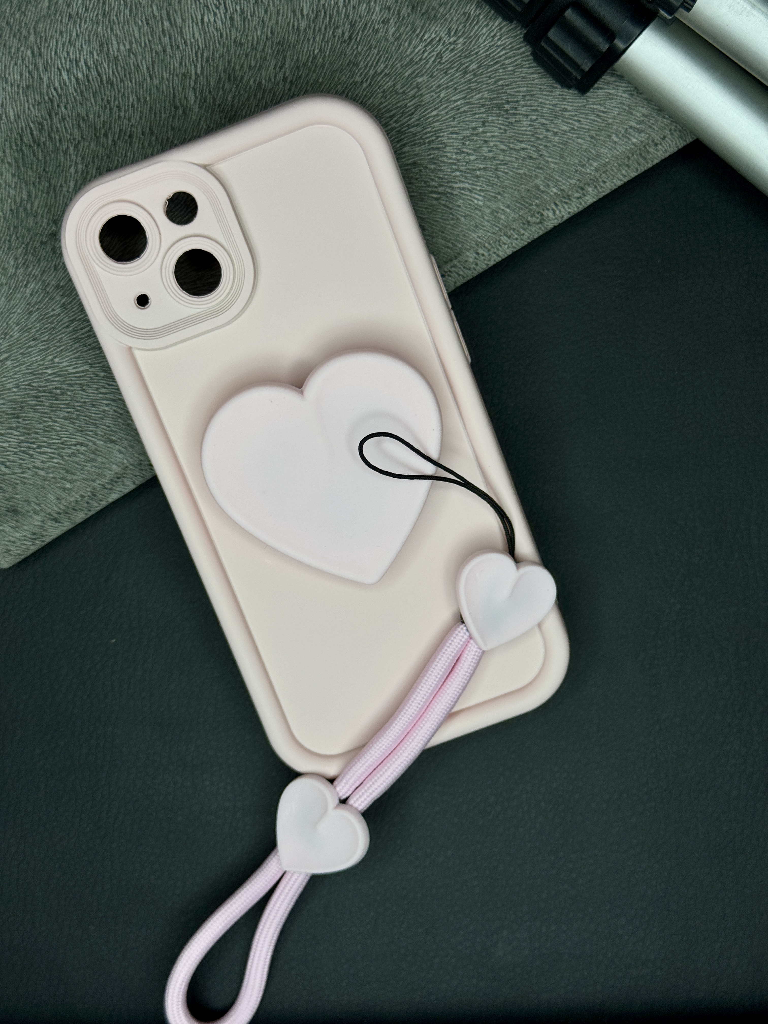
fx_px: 1420
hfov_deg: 30.3
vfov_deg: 39.7
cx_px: 384
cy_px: 512
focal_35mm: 48
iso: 64
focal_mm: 6.76
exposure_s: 1/1597
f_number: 1.78
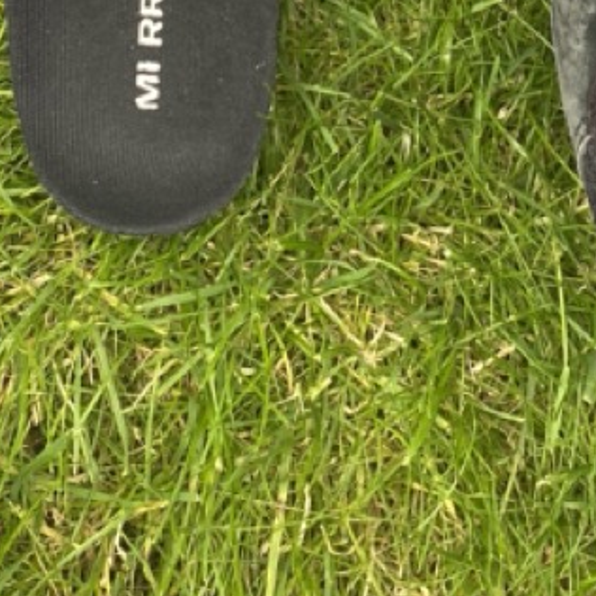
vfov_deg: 16.5
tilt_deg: -87.3
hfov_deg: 18.4
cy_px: -370
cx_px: 517
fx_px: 1812
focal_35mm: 93
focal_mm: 4.25
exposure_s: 1/121
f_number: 1.8
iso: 100
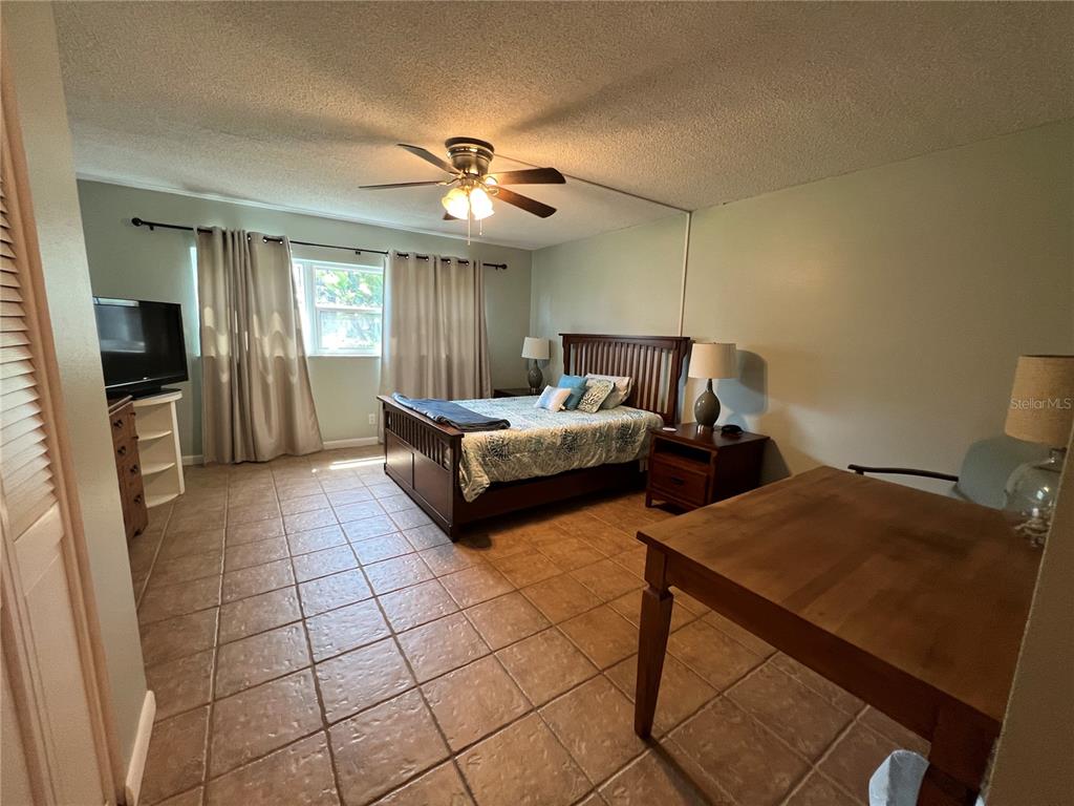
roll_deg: -1.4
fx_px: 403
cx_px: 537
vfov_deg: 89.9
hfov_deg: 106.2
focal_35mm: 13
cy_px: 403
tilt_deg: -9.0
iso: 200
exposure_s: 1/60
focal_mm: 1.57
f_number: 1.8
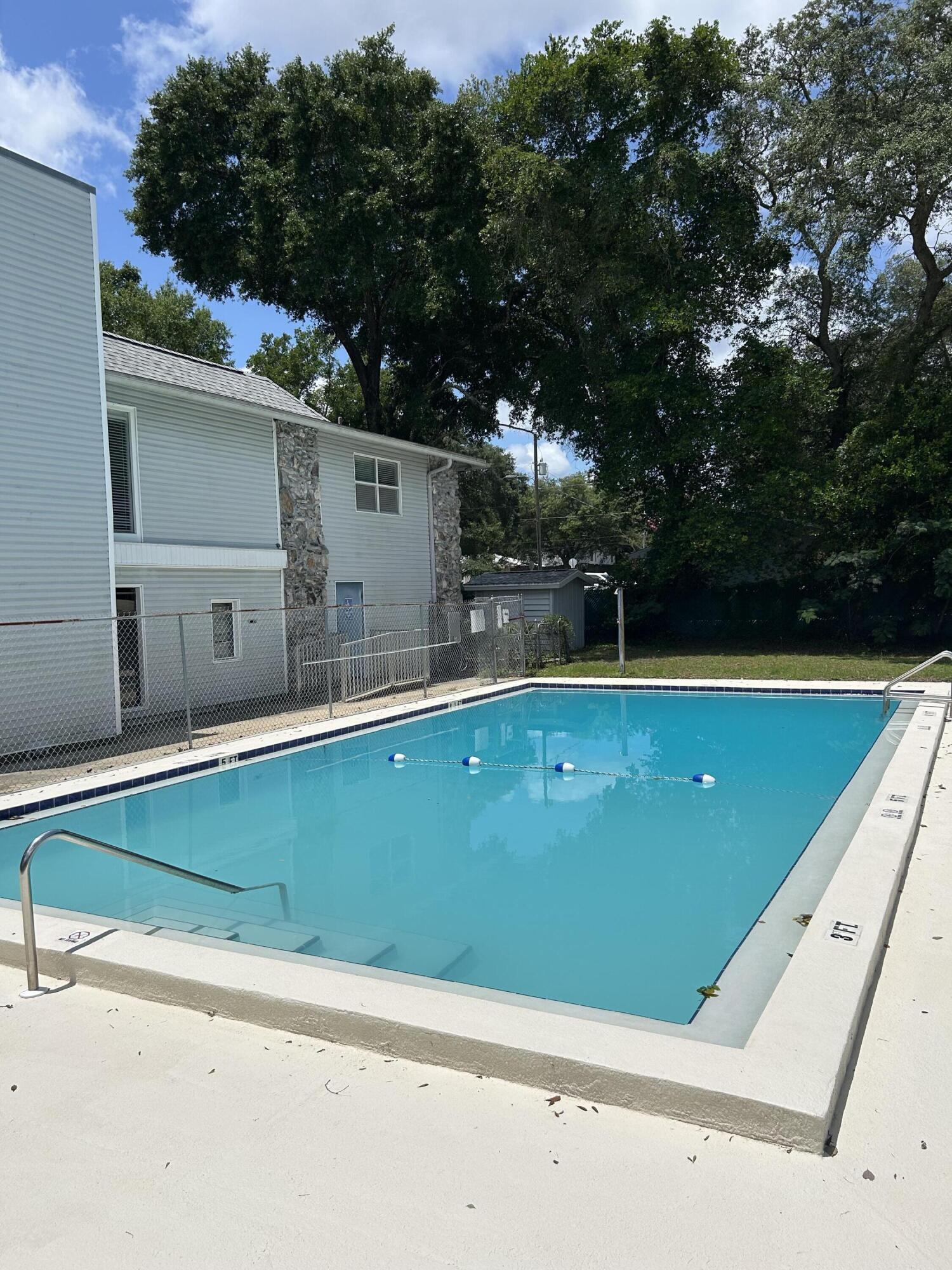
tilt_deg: -1.9
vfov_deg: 67.3
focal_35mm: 26
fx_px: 953
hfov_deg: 53.1
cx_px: 476
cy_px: 635
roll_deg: +1.5
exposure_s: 1/10309
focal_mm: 5.7
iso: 50
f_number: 1.5
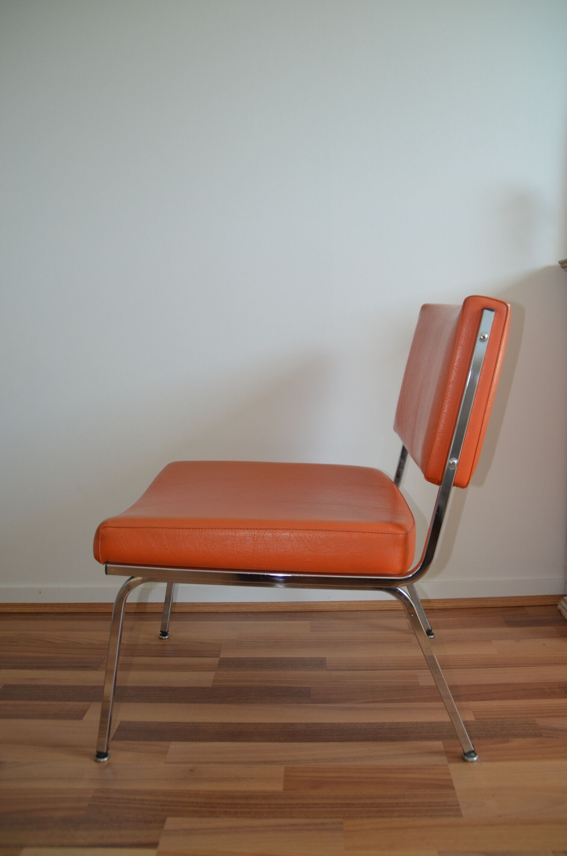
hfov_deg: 39.8
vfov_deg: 57.3
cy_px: 428
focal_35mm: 33
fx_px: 783
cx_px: 284
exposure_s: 1/60
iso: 400
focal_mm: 22
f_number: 3.5
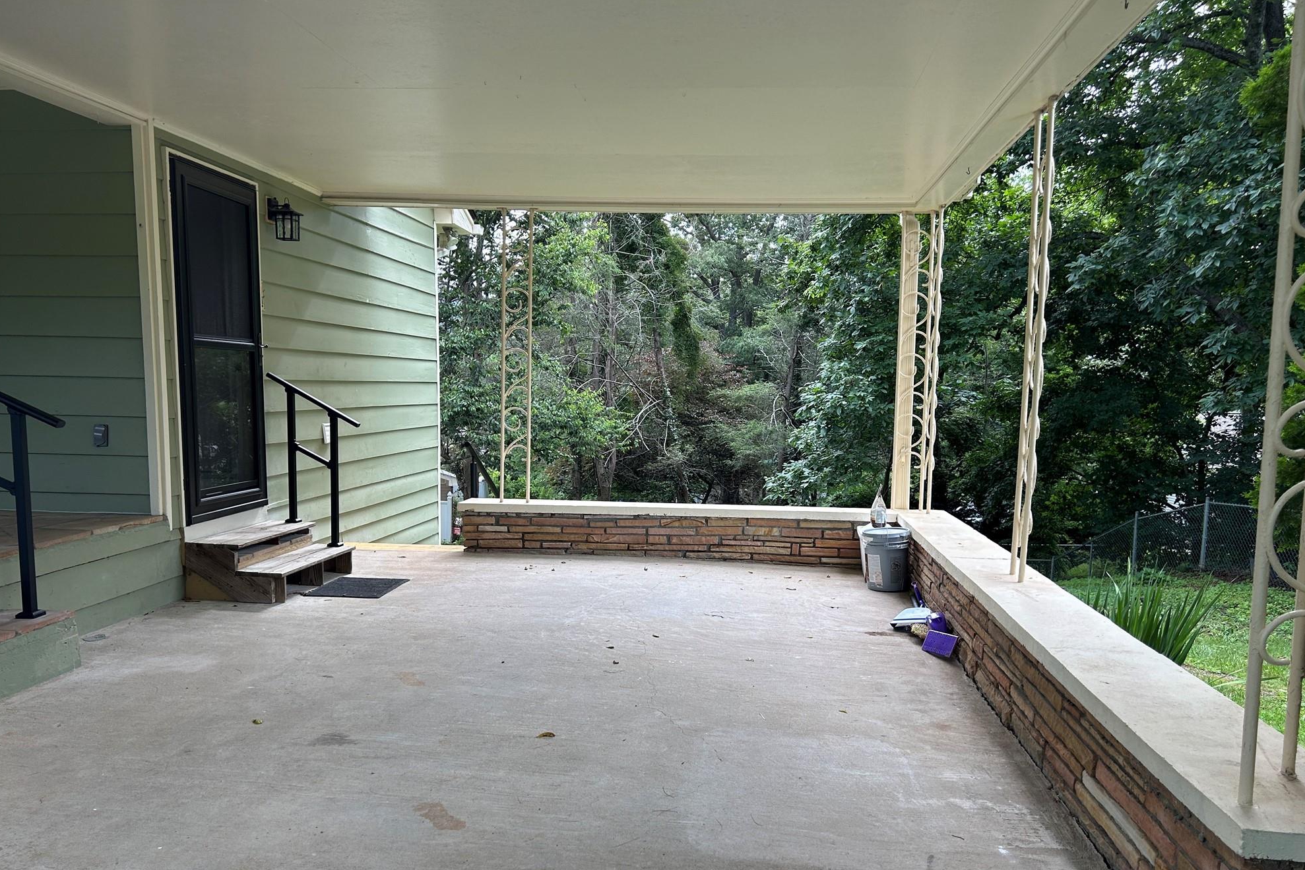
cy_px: 502
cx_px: 672
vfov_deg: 46.3
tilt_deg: -5.4
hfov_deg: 65.5
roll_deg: -0.3
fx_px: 1015
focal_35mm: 28
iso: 50
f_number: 1.5
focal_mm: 5.7
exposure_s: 1/374
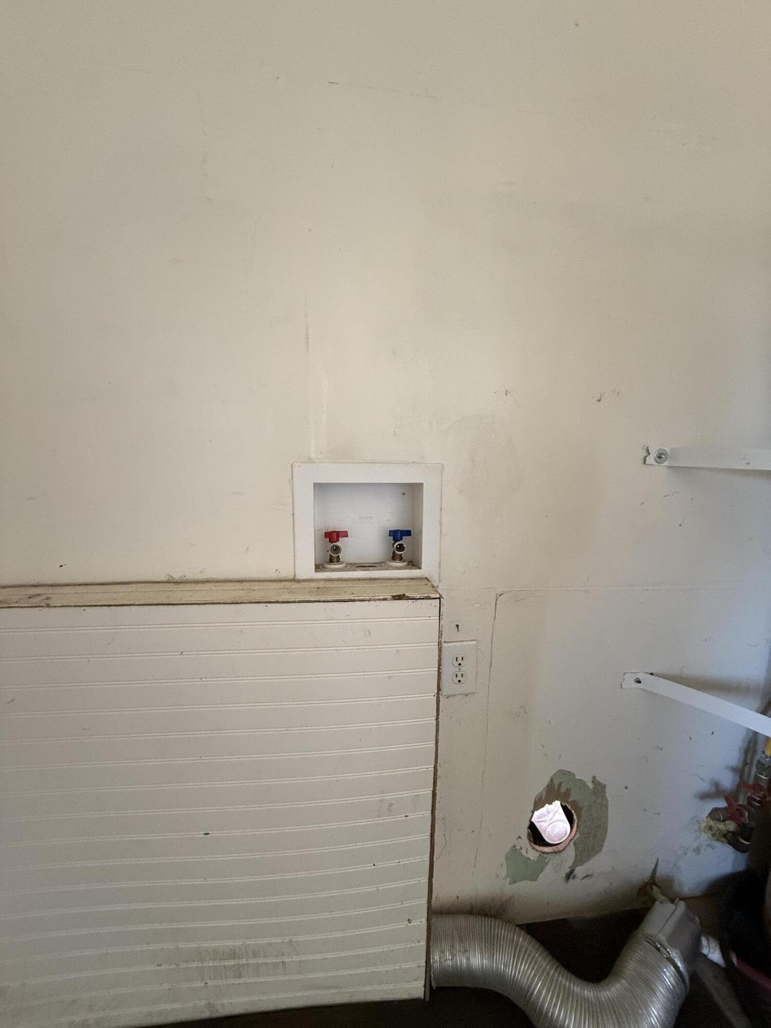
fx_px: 416
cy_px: 514
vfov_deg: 102.1
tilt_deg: -7.4
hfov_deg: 85.7
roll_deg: -0.6
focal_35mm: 14
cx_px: 386
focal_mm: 2.22
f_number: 2.2
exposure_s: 1/60
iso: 400
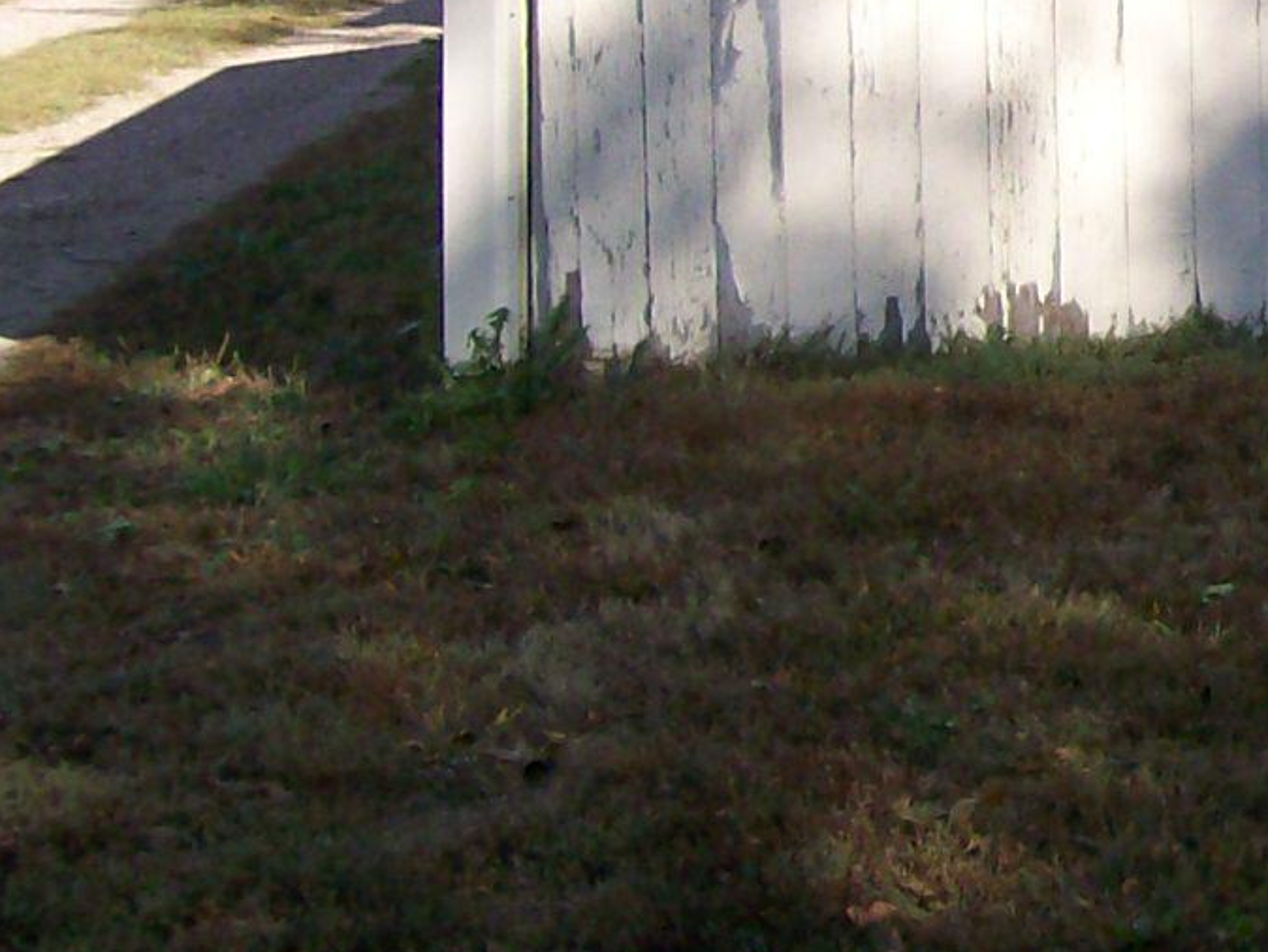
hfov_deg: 14.6
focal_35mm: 123
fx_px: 4507
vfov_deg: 11.9
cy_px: -109
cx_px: 2043
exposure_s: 1/691
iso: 80
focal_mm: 6
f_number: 2.7
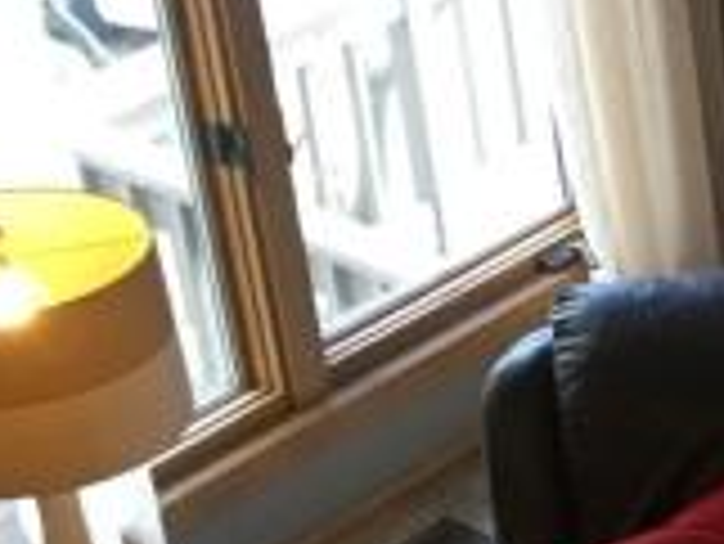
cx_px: 1776
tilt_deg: -34.9
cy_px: 715
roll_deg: -4.3
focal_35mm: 184
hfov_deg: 9.5
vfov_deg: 8.0
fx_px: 3851
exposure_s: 1/30
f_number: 2.2
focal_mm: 4.15
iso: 40
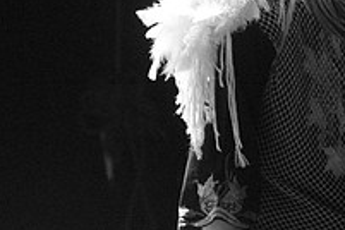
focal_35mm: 251
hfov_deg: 8.1
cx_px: 372
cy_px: 129
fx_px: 2405
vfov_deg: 5.5
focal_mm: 58
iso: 800
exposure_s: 1/50
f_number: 2.8
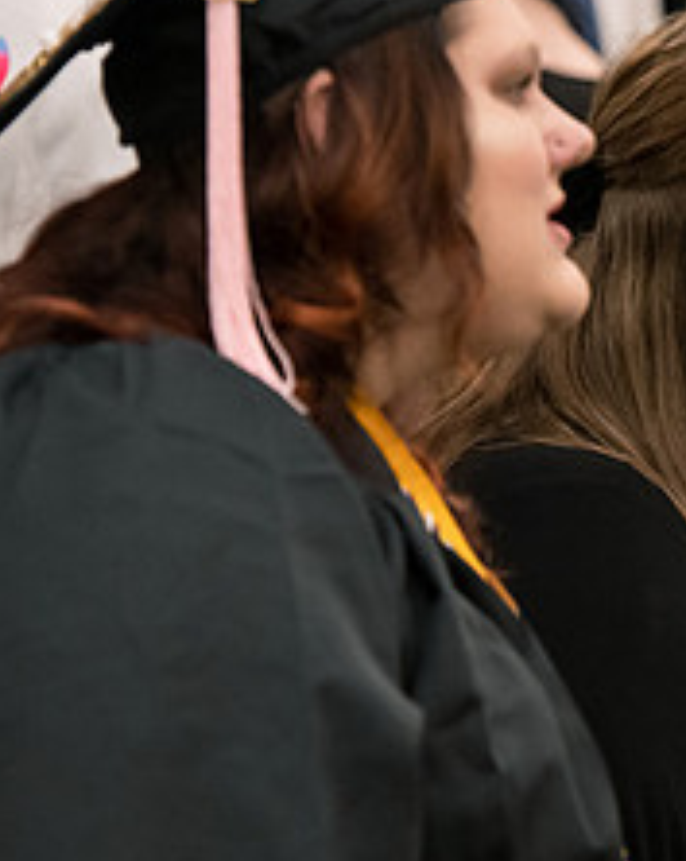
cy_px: 444
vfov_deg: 5.6
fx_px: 8748
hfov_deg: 4.5
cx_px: 984
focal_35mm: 344
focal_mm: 140
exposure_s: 1/200
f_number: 4
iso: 2500
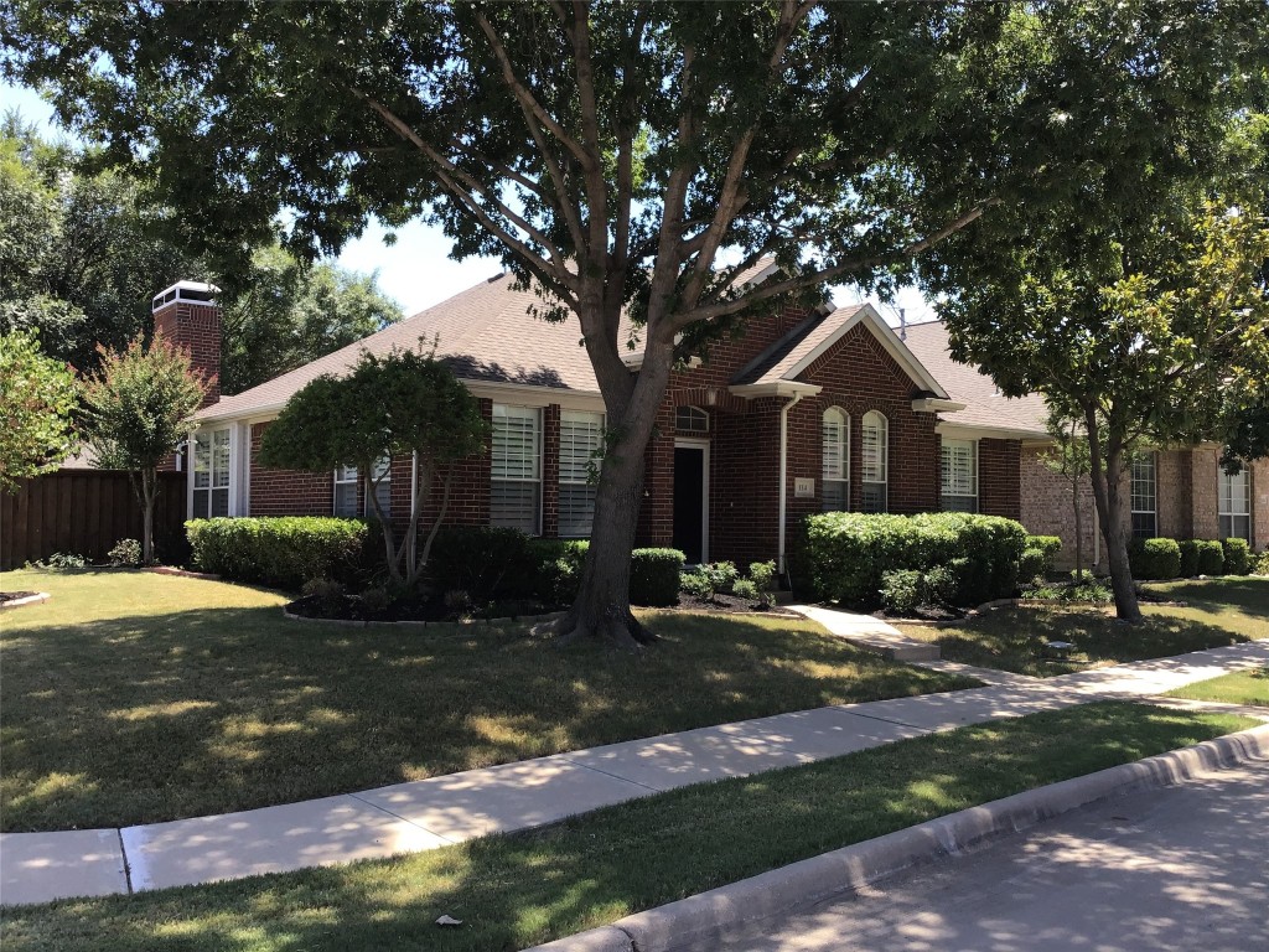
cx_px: 634
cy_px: 476
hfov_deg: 58.4
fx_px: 1136
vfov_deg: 45.4
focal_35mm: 31
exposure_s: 1/369
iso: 25
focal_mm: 3.3
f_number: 2.4
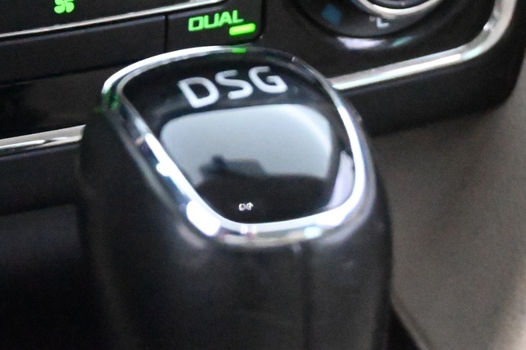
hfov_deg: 17.3
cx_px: 18
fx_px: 1693
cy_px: -40
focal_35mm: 116
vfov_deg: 11.6
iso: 20000
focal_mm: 30.5
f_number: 4.8
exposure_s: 1/50
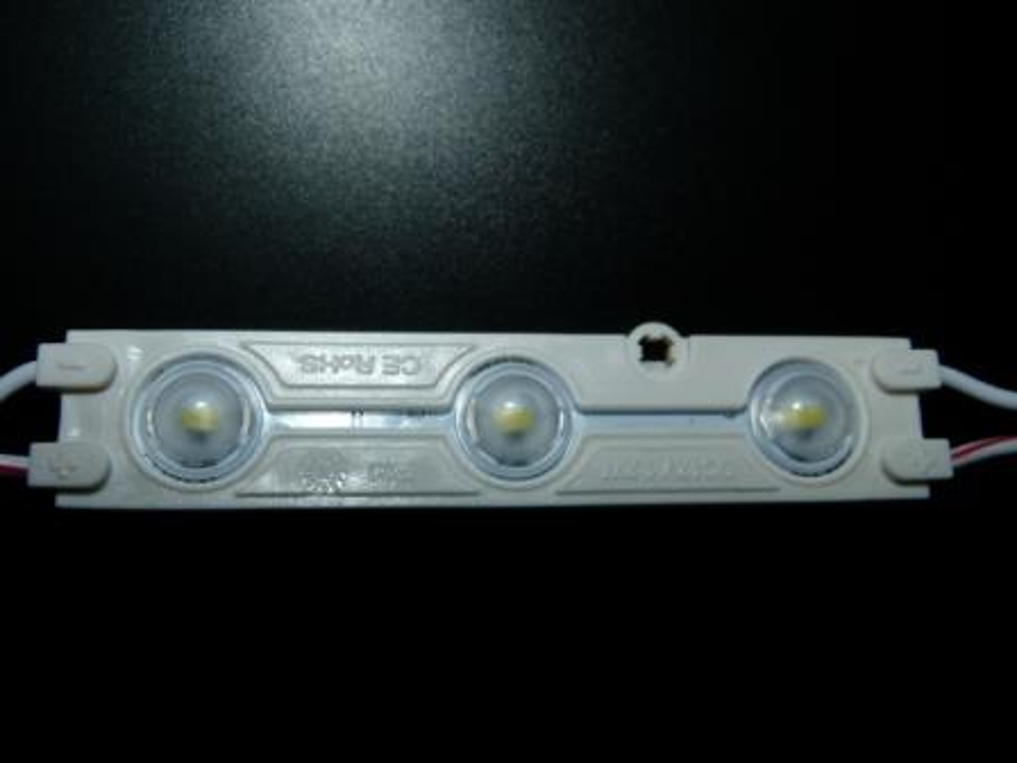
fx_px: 999
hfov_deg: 54.0
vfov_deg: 41.8
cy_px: 382
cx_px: 508
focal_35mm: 34
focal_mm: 6.1
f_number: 3
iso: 100
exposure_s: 1/60
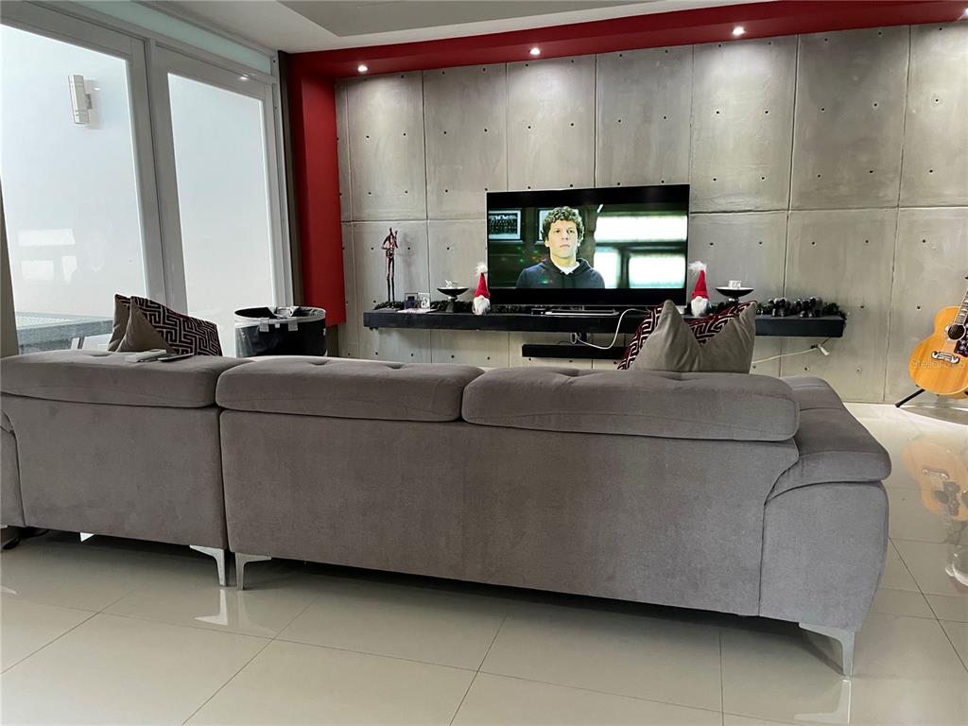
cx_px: 484
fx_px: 727
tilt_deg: -9.3
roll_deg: +0.7
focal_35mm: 26
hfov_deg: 67.3
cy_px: 363
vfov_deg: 53.1
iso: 400
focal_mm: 4.2
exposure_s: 1/40
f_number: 1.6
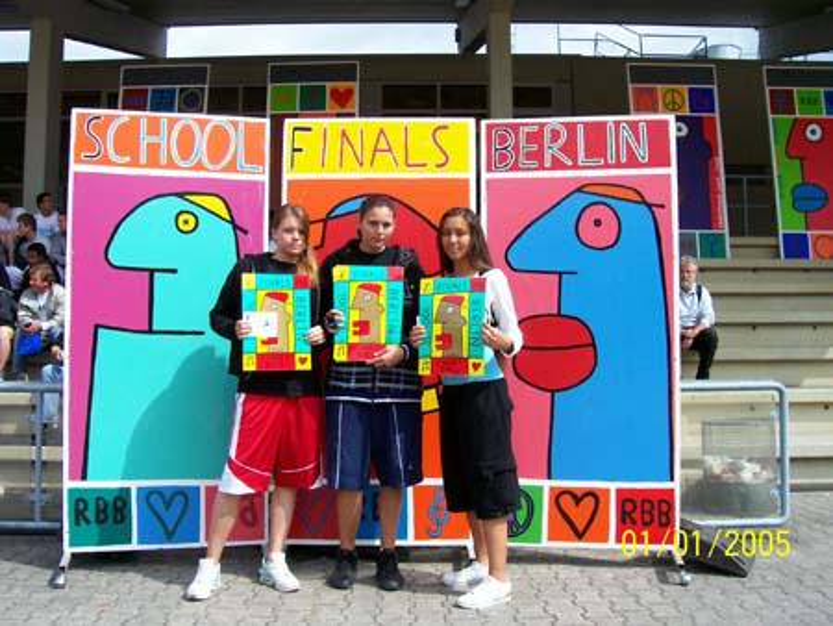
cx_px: 416
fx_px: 819
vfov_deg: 41.8
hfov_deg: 53.9
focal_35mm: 34
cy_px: 313
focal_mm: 5.6
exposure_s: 1/336
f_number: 5.1
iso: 80
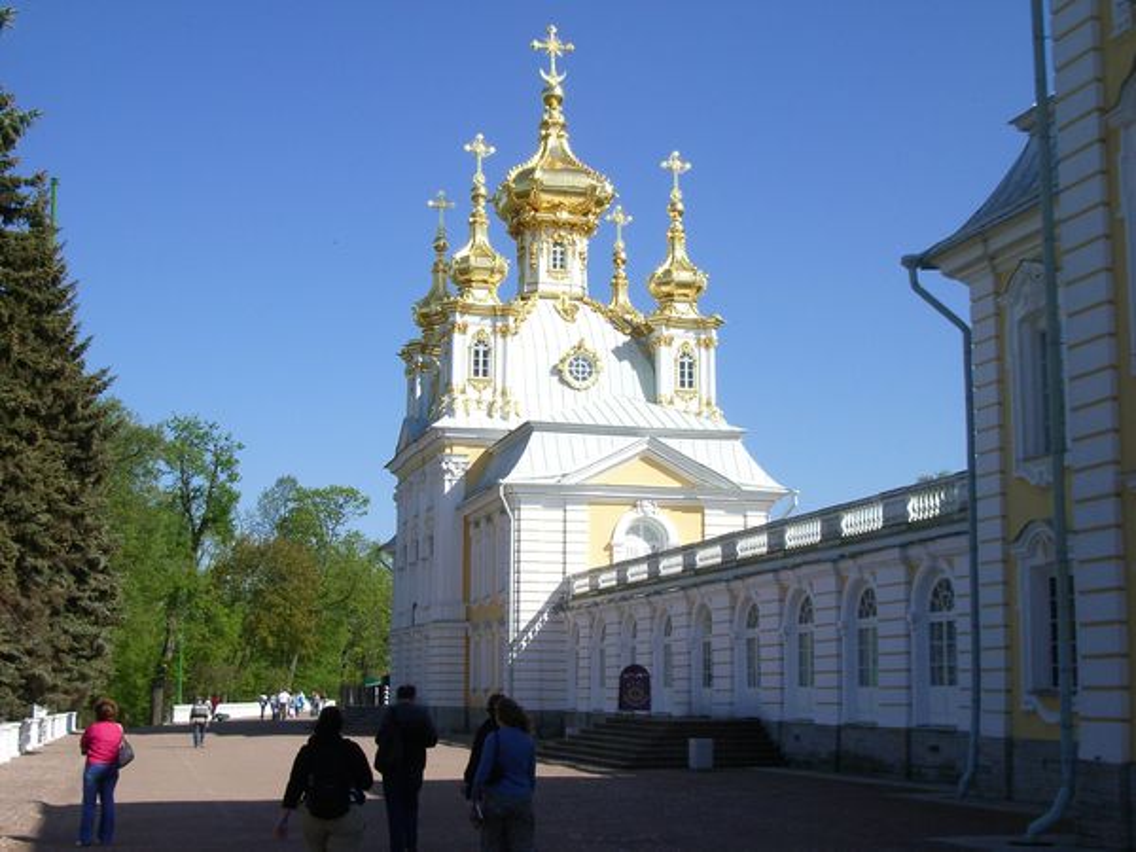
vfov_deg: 29.7
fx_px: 1608
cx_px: 568
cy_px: 426
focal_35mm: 49
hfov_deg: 38.9
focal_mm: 8.2
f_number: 5
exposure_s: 1/500
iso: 80
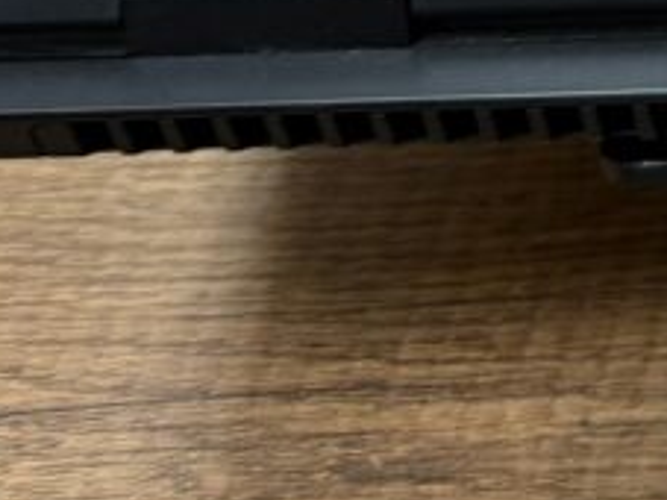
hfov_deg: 13.6
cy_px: -721
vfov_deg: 10.1
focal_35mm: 127
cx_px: 1278
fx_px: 2446
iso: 200
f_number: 1.78
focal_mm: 6.76
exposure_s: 1/50
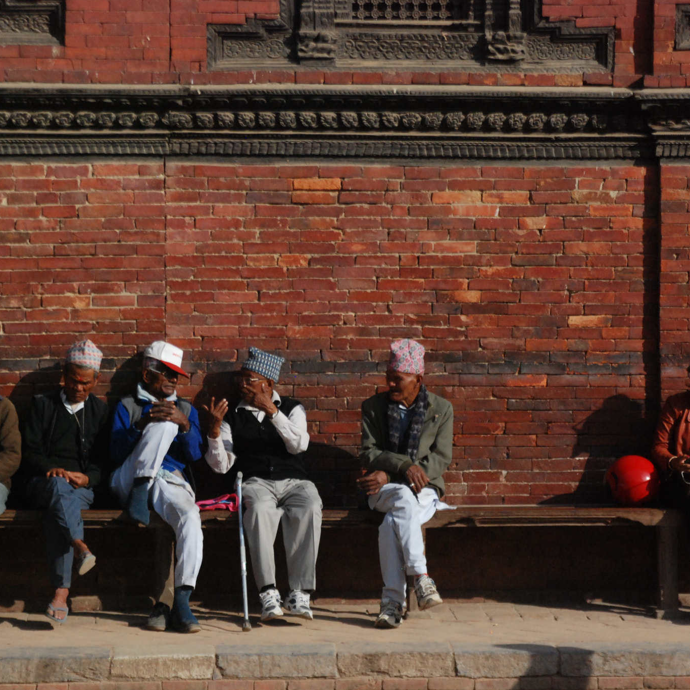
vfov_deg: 13.0
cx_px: 370
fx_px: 3022
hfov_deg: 13.0
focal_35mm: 134
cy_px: 344
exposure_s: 1/1600
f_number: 10
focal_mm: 70
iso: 1000
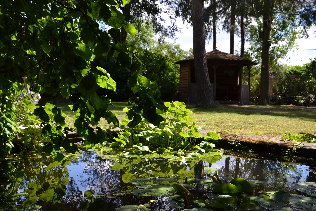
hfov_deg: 53.1
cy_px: 106
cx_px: 158
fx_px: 316
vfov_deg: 36.9
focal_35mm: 36
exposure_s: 1/125
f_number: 5.6
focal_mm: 24
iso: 100
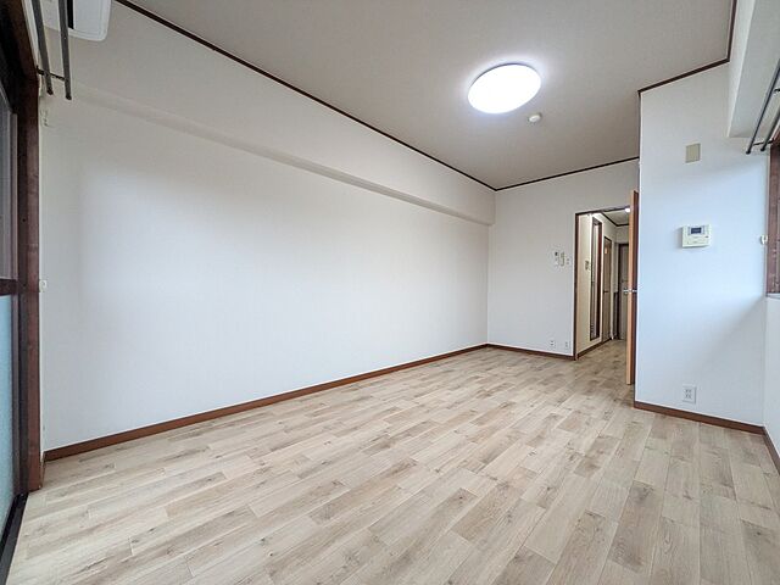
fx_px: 315
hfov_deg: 102.1
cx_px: 390
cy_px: 292
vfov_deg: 85.7
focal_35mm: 14
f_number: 2.2
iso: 194
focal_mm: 1.83
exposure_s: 1/120
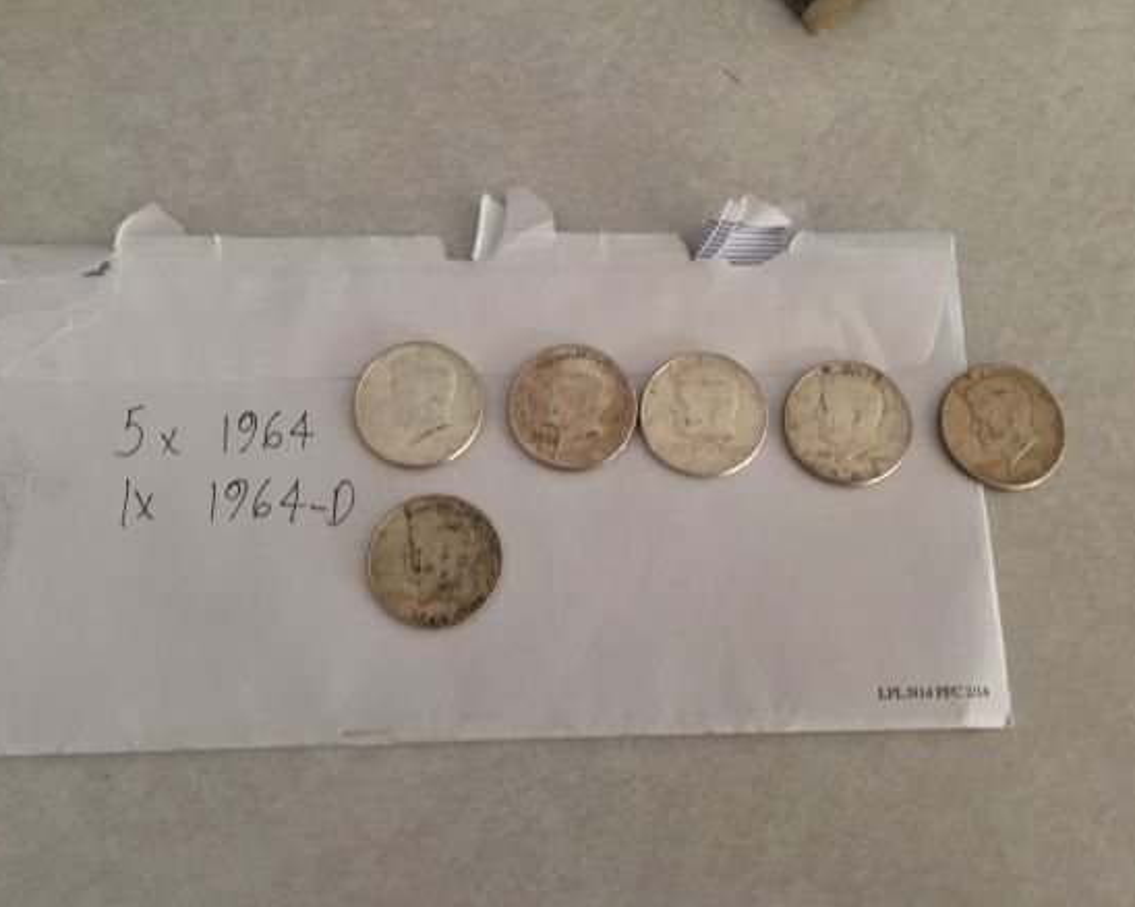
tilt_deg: -74.5
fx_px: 1041
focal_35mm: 31
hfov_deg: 57.2
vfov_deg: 47.1
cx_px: 561
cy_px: 462
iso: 64
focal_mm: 4.15
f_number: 2.2
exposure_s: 1/30
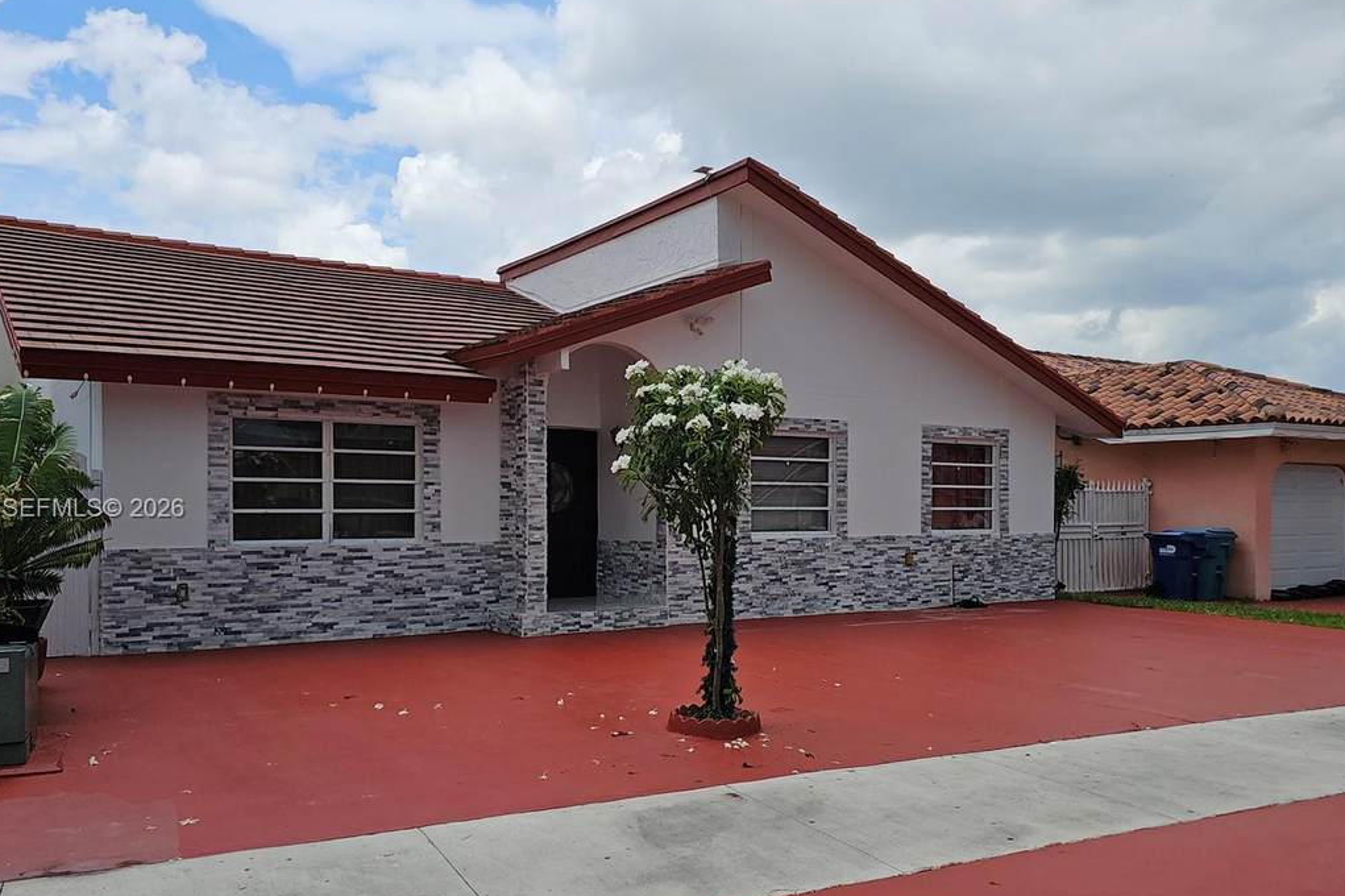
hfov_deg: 61.9
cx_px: 700
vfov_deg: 43.5
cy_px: 510
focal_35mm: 30
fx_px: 1120
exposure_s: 1/845
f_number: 1.7
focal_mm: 6.3
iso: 10
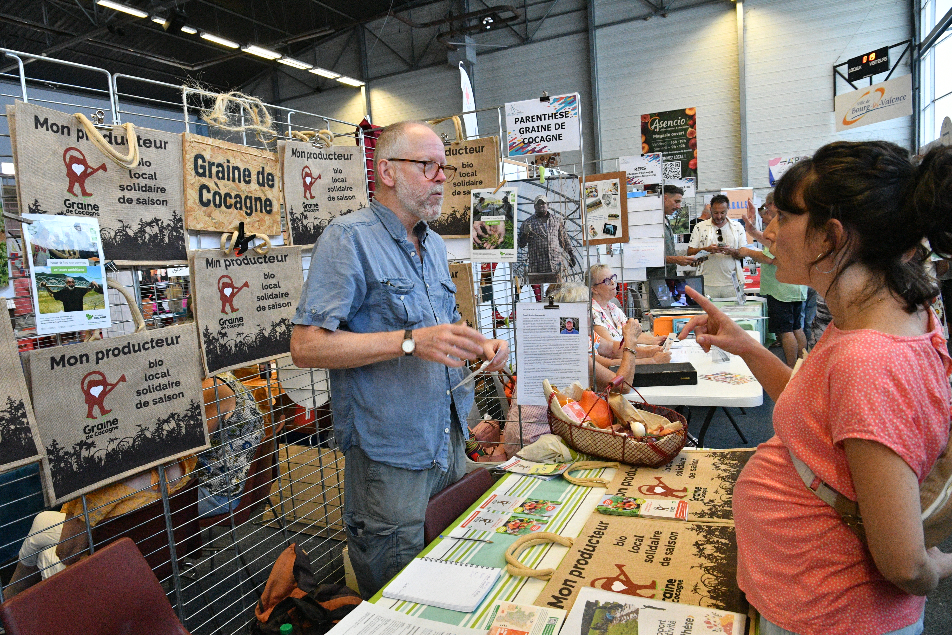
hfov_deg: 73.7
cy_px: 318
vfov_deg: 53.1
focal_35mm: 24
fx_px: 635
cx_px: 476
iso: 3200
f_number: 5.6
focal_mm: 16
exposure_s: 1/250
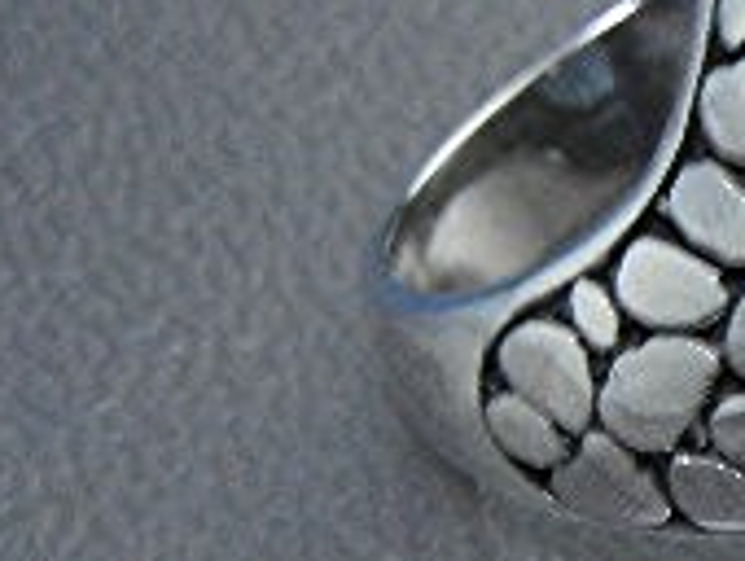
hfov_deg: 8.7
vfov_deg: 6.7
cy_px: 206
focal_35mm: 222
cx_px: 1104
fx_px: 4785
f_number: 8
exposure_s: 1/30
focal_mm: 10.6
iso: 704
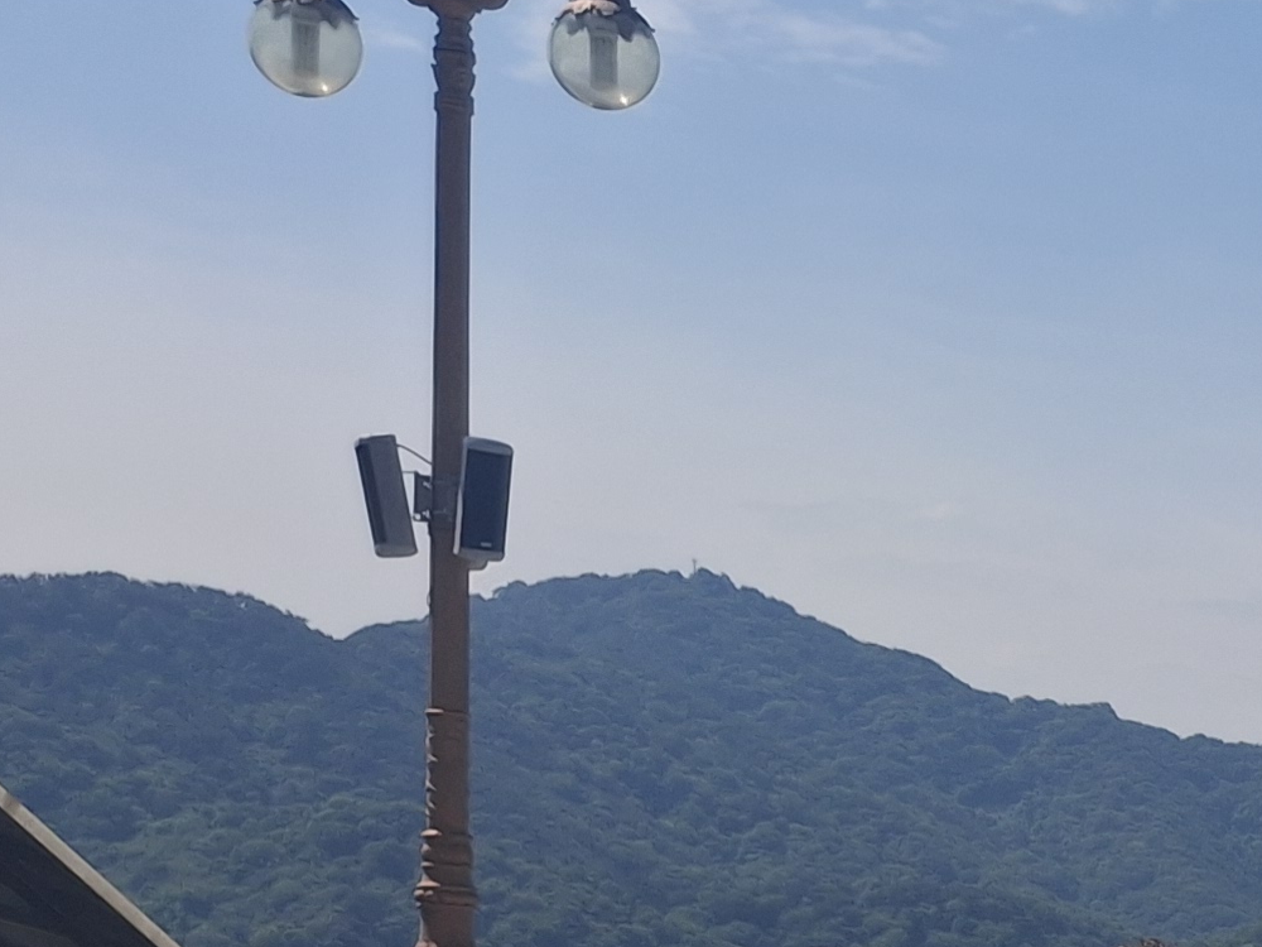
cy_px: 1491
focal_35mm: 102
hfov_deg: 15.8
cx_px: 2419
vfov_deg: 13.5
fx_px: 3719
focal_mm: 4.69
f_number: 1.8
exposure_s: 1/2778
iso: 32
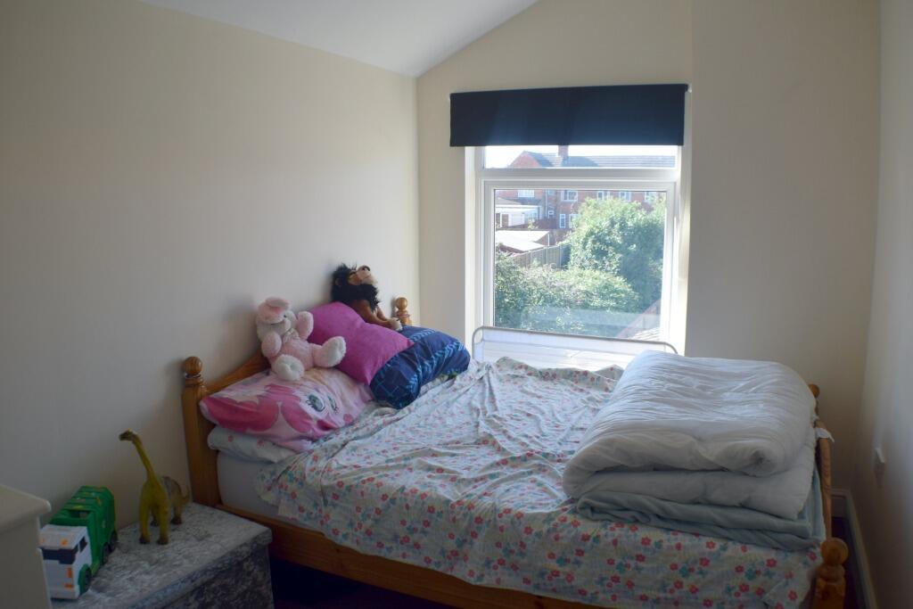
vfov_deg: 36.9
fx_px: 913
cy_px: 304
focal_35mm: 36
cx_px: 456
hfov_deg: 53.1
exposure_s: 1/160
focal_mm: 24
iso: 400
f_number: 6.3
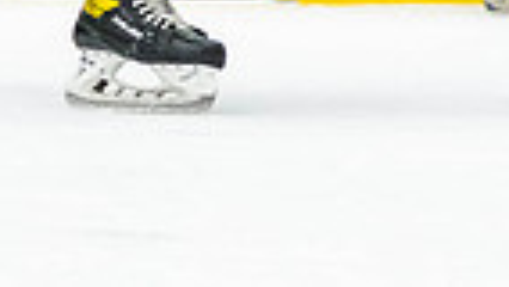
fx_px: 18511
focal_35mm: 1371
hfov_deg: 1.6
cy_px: -343
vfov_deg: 0.9
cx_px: 330
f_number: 2.8
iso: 2500
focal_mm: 160
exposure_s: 1/640
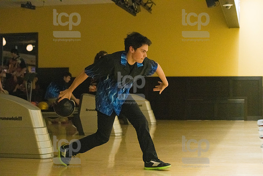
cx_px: 132
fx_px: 511
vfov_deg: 19.5
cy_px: 88
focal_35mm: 70
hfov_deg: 28.8
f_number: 4.5
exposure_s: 1/1000
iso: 10000
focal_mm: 70
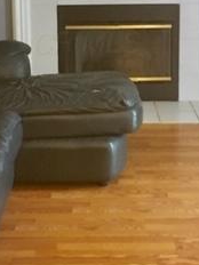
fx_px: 613
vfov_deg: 23.9
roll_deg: -0.3
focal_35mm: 80
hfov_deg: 18.4
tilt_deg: -8.9
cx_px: 87
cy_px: 42
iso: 400
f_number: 2.2
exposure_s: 1/15
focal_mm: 4.15
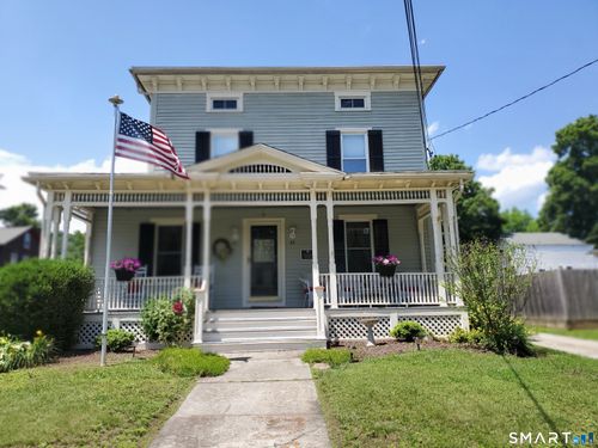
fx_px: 449
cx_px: 299
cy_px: 224
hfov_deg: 67.3
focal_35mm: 26
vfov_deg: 53.1
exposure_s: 1/1894
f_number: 1.5
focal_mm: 4.3
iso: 50
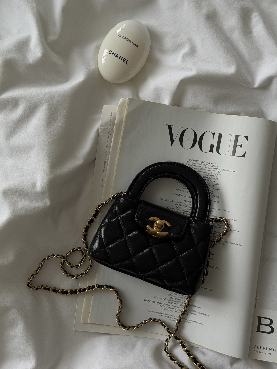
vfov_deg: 38.9
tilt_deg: -85.1
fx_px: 523
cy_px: 183
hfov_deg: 29.7
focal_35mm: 49
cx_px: 138
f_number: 1.78
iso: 50
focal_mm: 6.76
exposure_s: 1/148
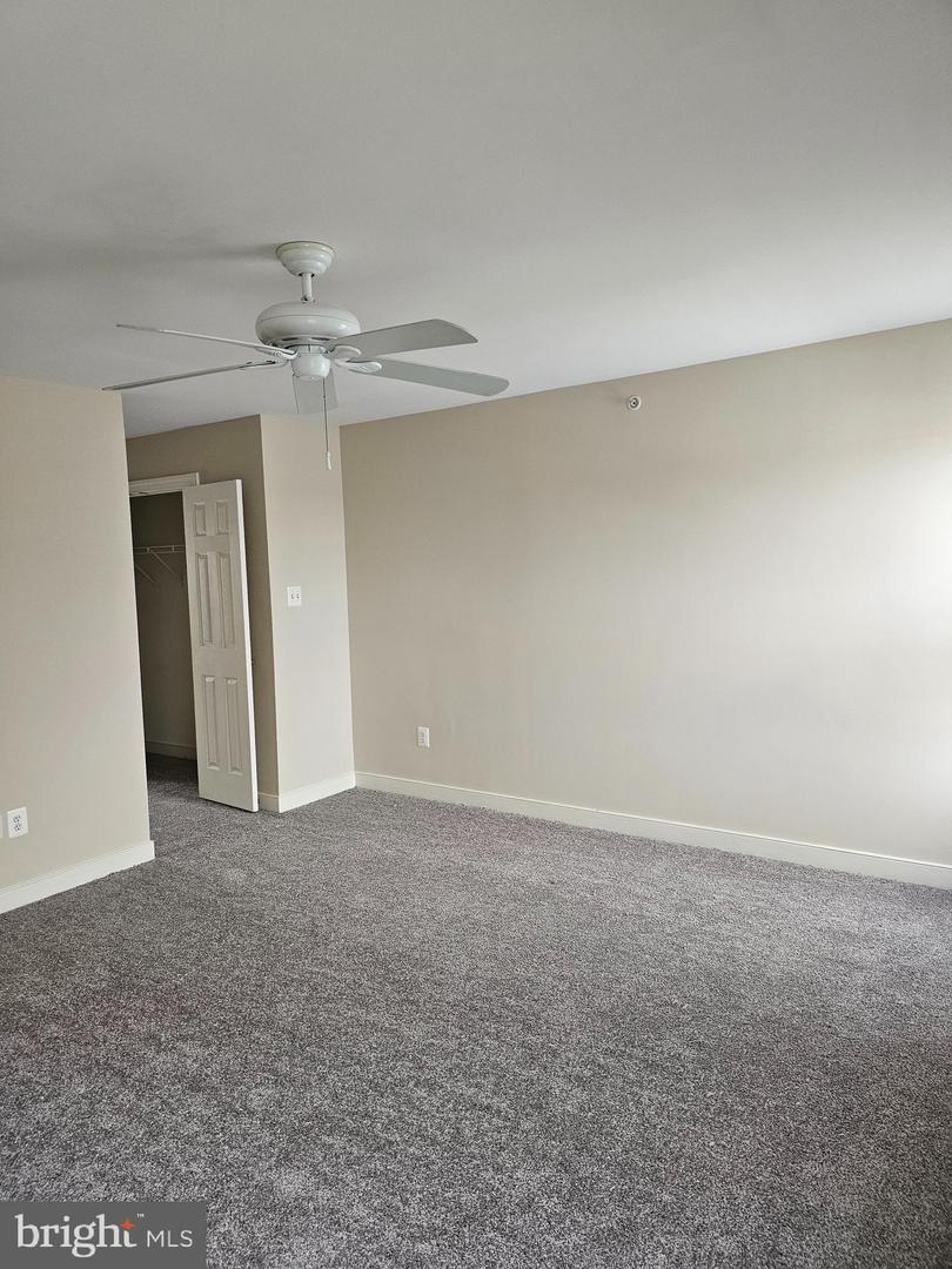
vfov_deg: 73.9
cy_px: 634
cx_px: 476
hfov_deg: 58.9
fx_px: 843
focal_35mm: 23
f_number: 1.7
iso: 250
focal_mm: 6.3
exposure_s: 1/170
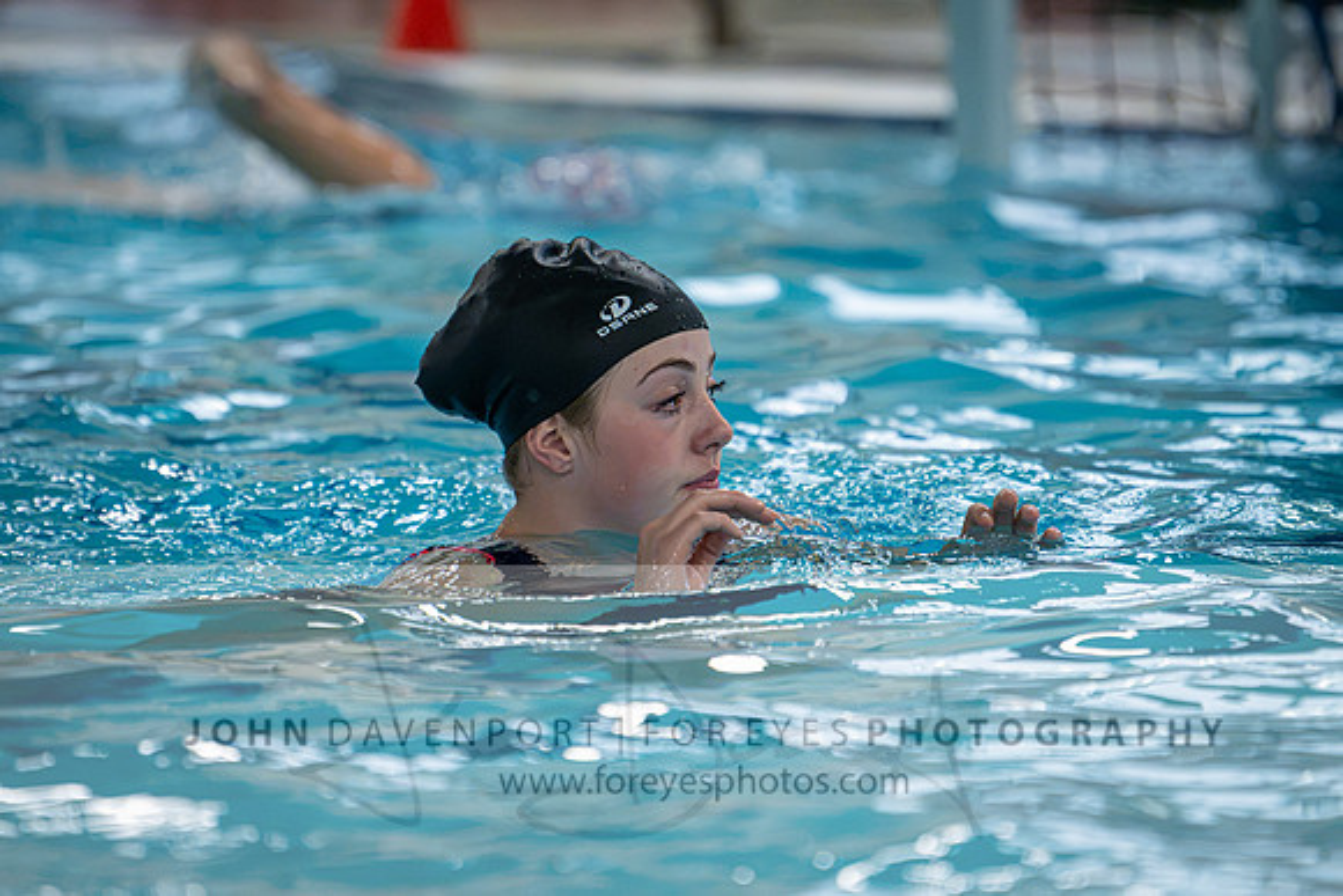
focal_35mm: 376
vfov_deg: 3.7
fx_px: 14040
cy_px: 364
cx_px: 546
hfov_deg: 5.5
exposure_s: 1/1000
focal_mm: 280
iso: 10000
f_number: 4
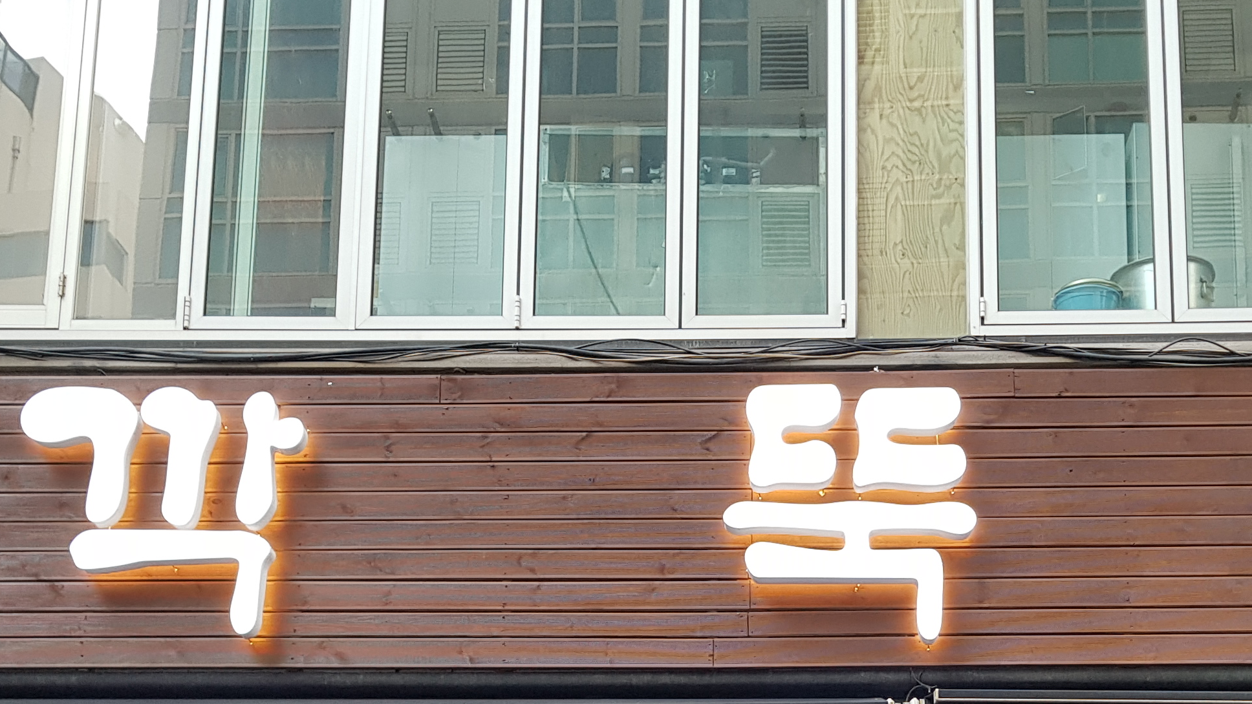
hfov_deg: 35.3
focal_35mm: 59
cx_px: 777
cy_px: 809
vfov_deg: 19.4
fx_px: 1959
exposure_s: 1/60
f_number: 1.7
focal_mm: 4.2
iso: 80
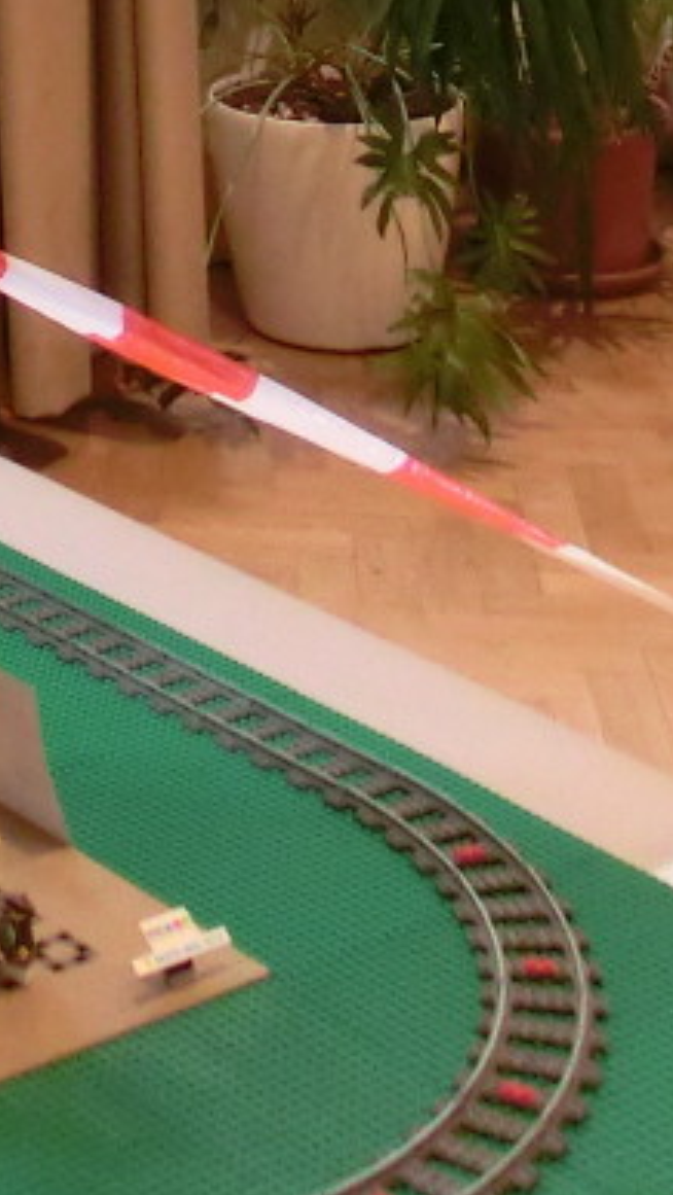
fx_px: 3423
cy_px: -670
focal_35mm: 108
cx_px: -355
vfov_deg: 17.5
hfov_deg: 10.8
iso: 800
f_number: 3.5
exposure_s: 1/60
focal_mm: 5.25
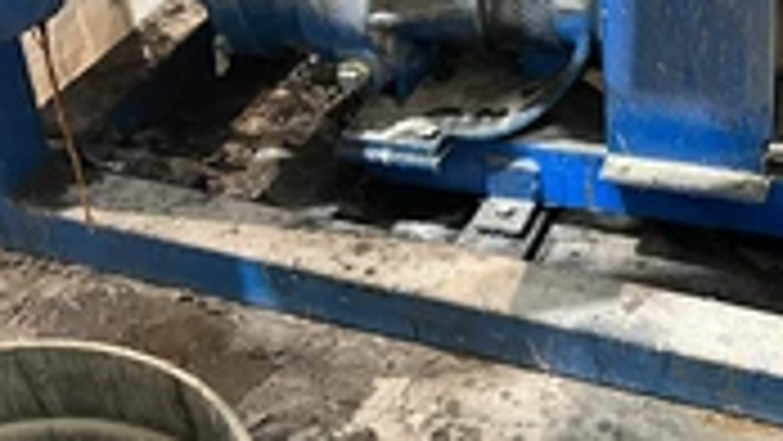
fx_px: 1350
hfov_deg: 30.9
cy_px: 54
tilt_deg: -34.0
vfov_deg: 18.3
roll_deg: -4.3
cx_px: 702
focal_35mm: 65
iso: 400
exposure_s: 1/33
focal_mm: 5.1
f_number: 1.6
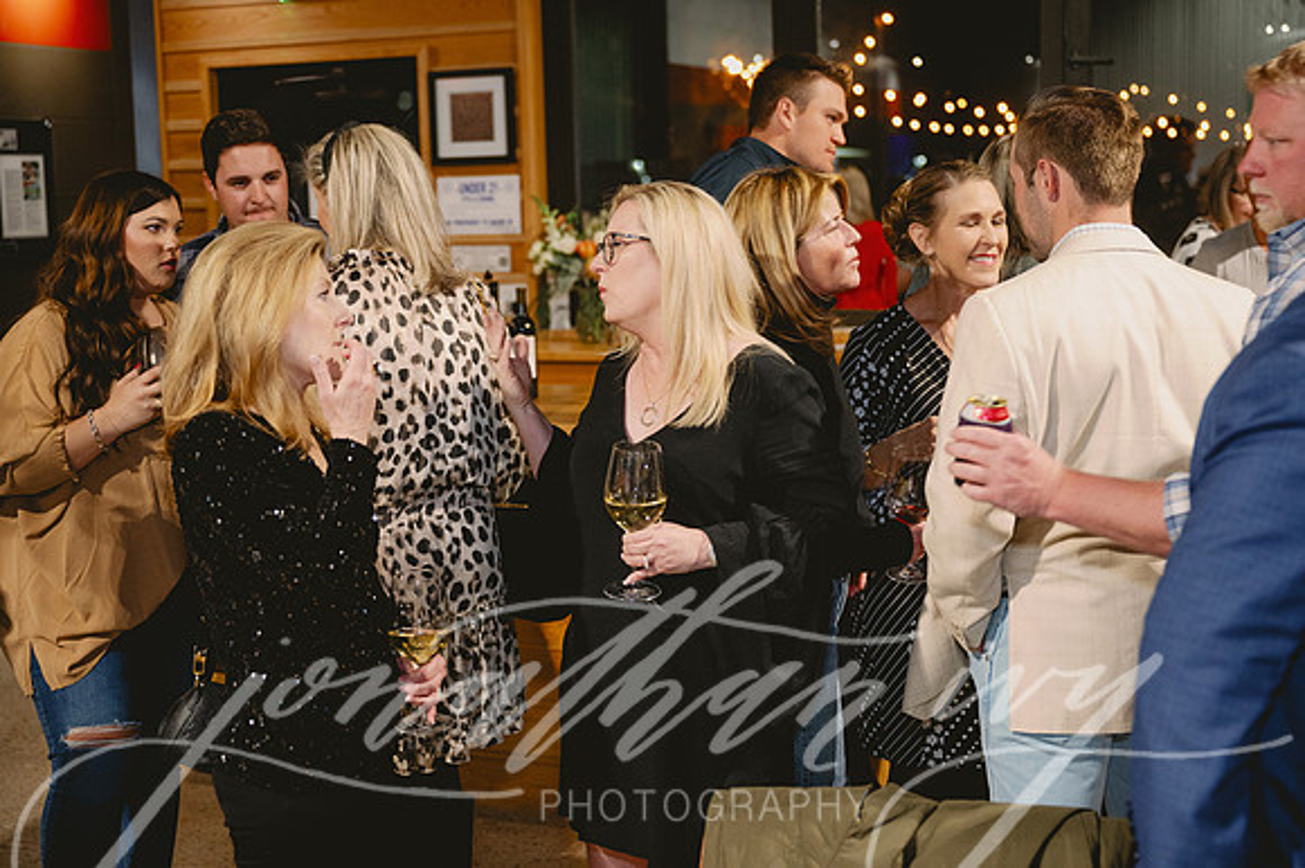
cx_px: 680
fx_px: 1849
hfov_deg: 38.9
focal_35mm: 51
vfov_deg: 26.4
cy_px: 416
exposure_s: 1/125
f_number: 2.8
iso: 2500
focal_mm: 49
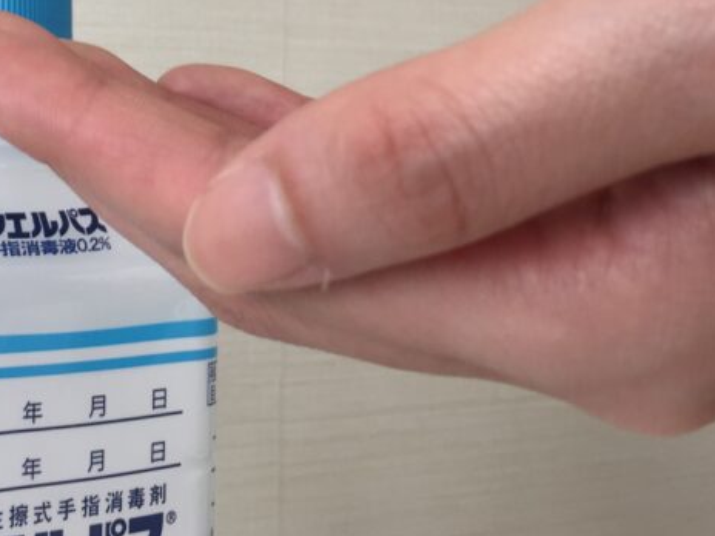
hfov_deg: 29.5
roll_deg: -0.5
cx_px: 133
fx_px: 1322
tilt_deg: +2.8
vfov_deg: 22.2
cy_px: 22
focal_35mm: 64
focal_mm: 4.15
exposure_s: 1/100
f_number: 2.2
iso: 32
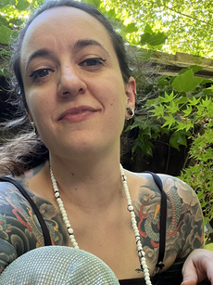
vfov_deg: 37.8
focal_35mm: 50
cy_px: 188
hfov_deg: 29.0
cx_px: 90
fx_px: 411
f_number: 2.2
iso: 100
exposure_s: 1/67
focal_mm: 2.71
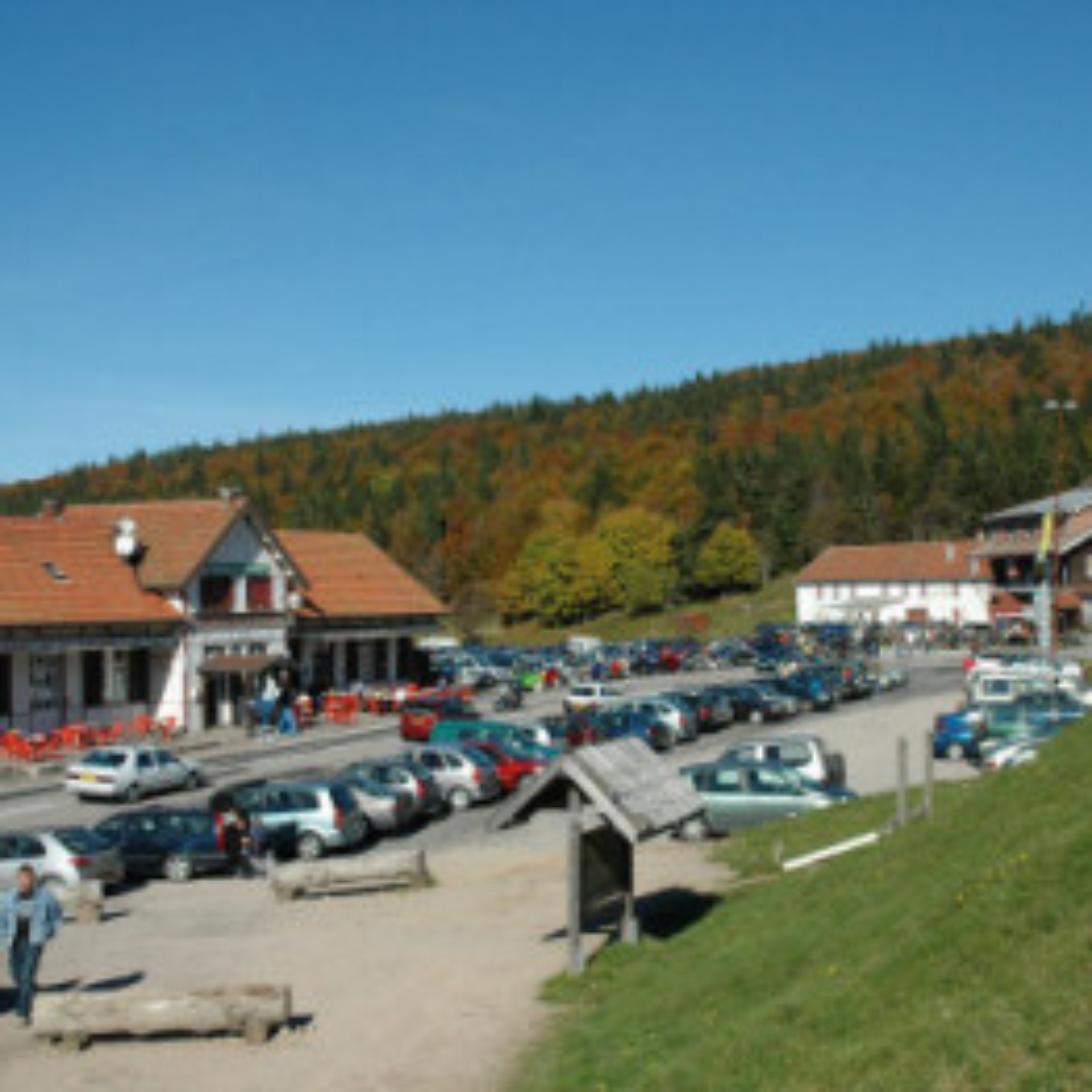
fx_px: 1736
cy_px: 546
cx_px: 563
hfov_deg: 34.9
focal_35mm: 49
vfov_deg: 34.9
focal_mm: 25
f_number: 9
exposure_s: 1/500
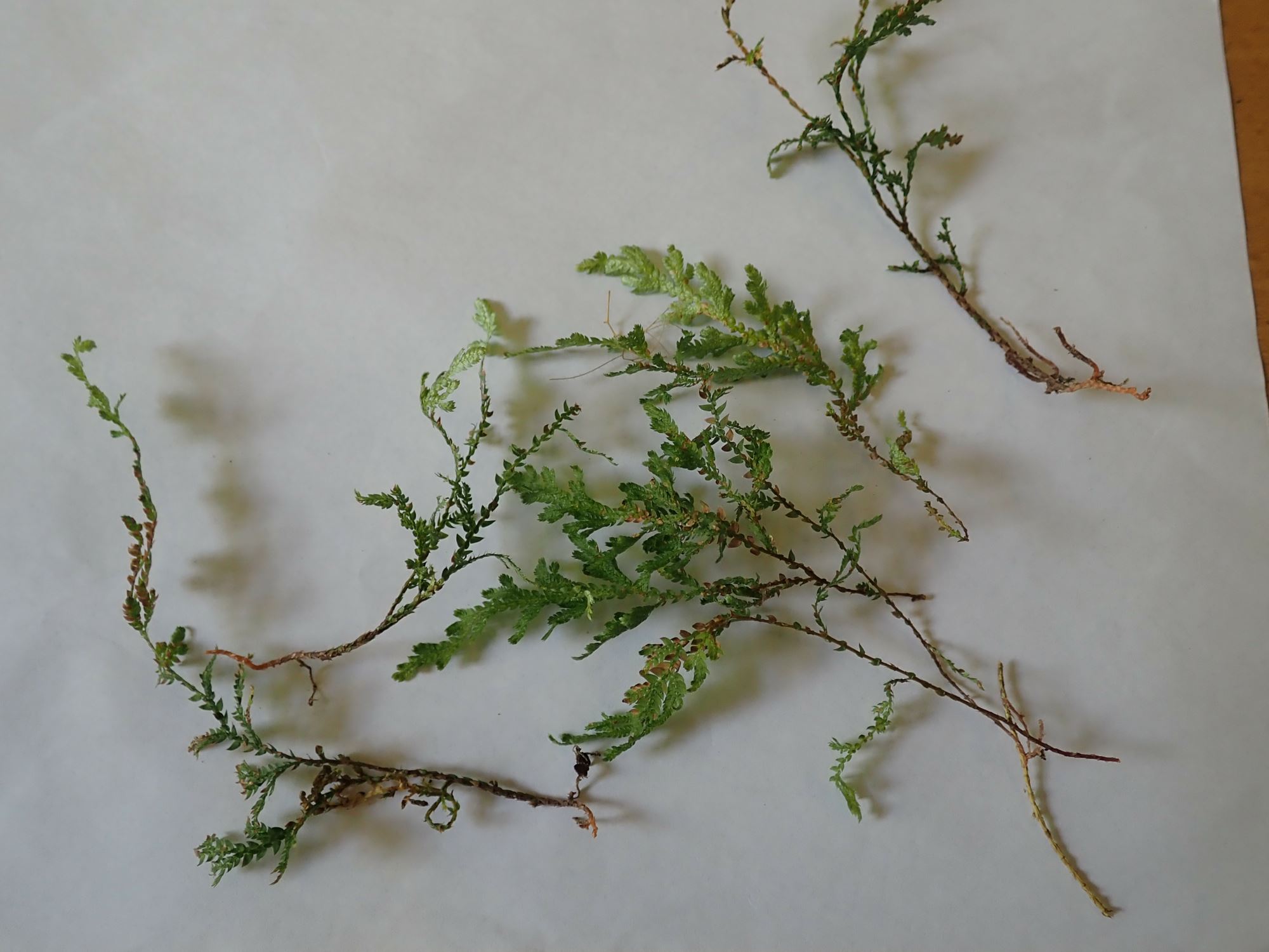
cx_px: 634
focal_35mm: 30
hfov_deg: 60.0
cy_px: 476
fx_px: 1100
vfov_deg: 46.8
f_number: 2.3
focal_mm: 5.5
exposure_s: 1/60
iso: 125
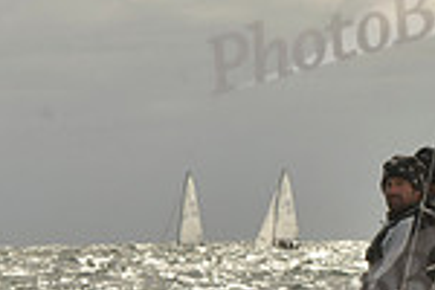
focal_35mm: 310
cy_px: 396
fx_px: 3746
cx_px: 768
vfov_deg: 4.4
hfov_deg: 6.5
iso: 400
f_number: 11
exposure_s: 1/2000
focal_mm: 80
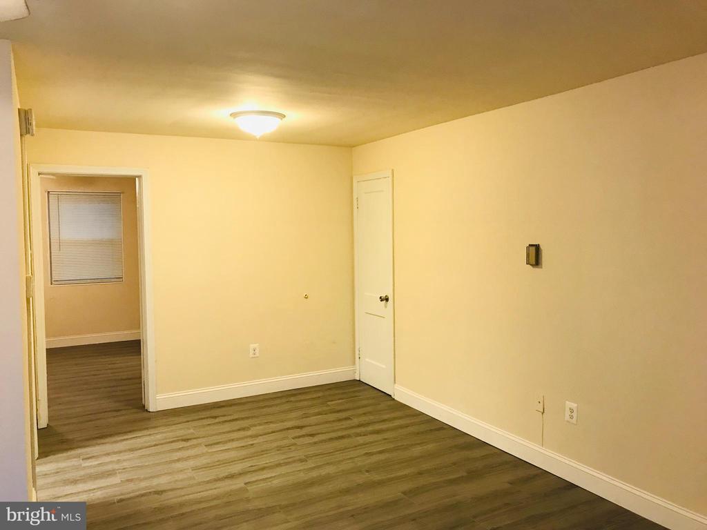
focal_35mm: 28
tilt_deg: -2.8
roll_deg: +1.1
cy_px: 265
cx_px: 354
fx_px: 572
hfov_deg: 63.4
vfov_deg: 49.7
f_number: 1.8
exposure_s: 1/17
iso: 40
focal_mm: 3.99
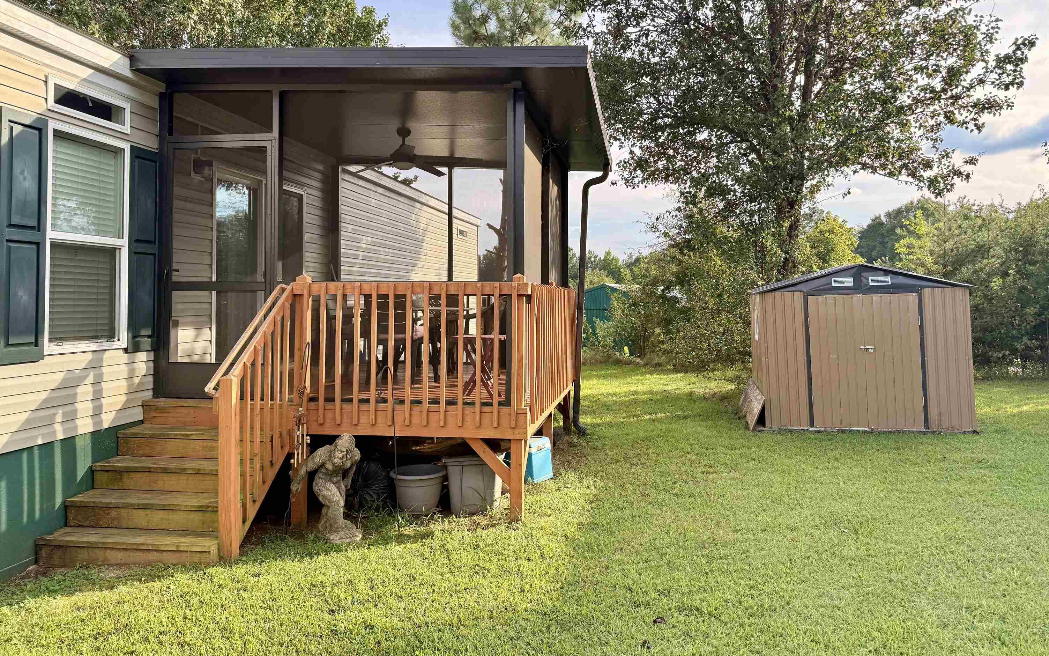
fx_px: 743
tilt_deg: +2.0
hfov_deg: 70.4
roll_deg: +0.0
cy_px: 274
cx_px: 525
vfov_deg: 47.4
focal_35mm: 26
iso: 80
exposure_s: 1/967
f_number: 1.78
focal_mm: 6.76
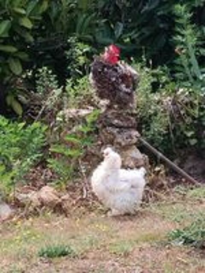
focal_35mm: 191
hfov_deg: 7.8
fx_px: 1508
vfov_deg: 10.4
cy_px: 136
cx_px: 102
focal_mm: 4.22
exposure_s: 1/393
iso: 50
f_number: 1.8
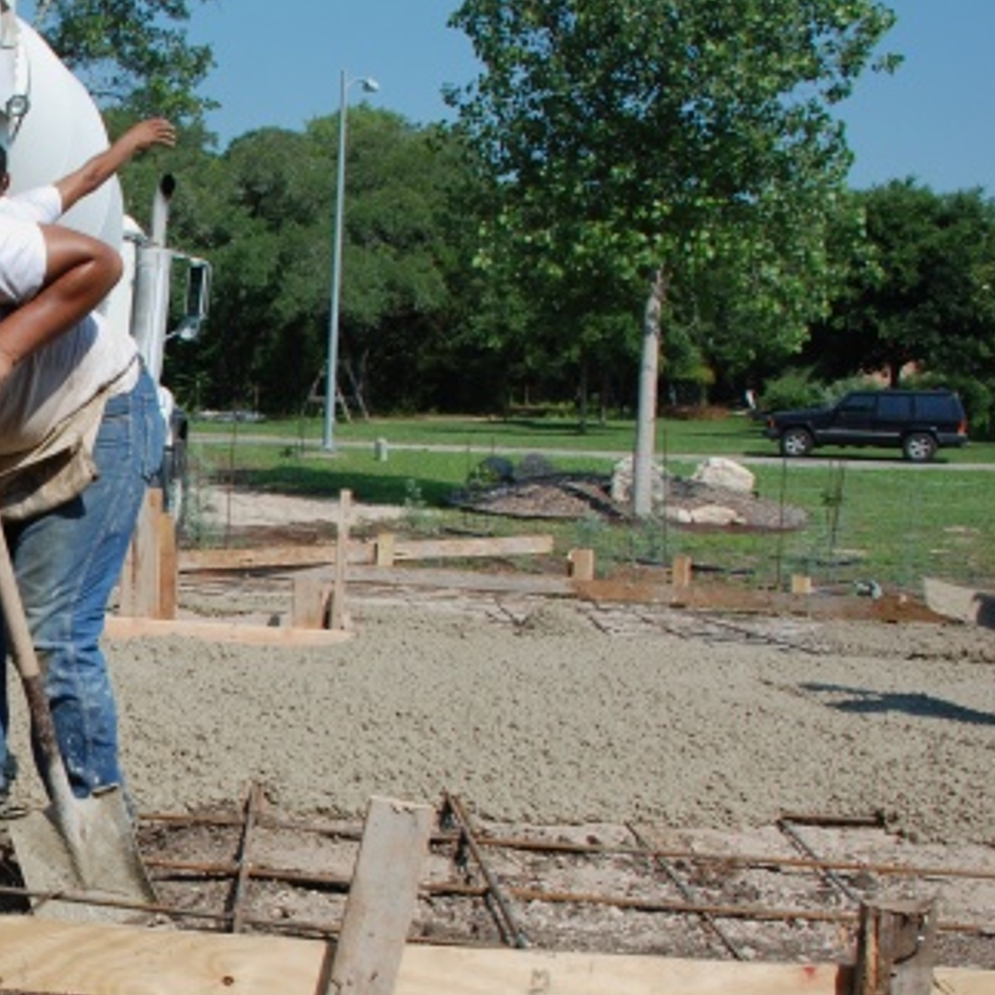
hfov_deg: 24.6
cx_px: -209
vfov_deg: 27.1
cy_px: 665
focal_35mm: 63
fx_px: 2049
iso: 100
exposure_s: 1/250
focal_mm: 20
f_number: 8
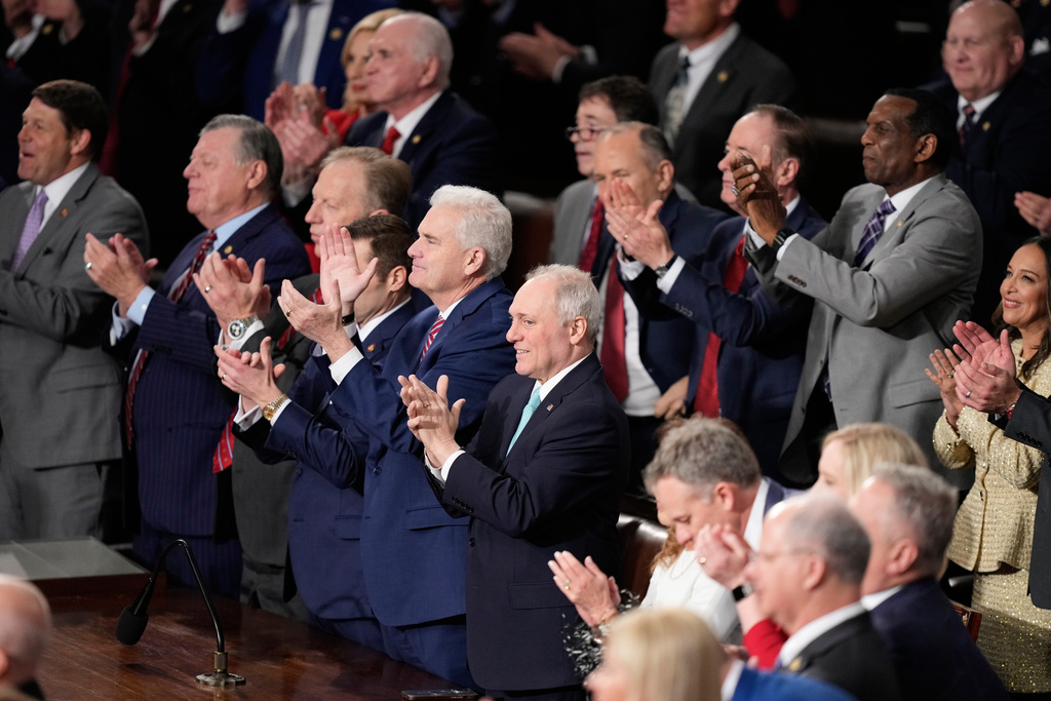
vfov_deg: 3.4
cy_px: 350
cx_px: 526
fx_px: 11679
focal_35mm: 400
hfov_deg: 5.2
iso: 2500
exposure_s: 1/1000
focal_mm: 400
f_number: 2.8
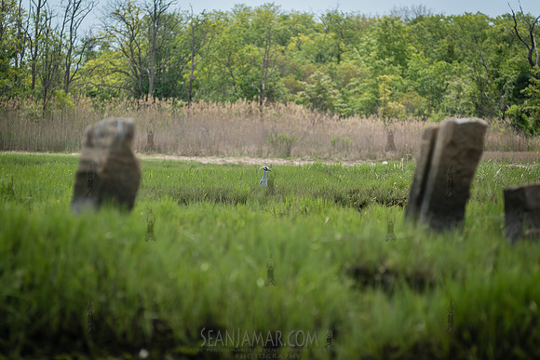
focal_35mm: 200
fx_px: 3001
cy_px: 180
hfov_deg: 10.3
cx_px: 270
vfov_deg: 6.9
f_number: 4.5
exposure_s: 1/400
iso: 64
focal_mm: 200
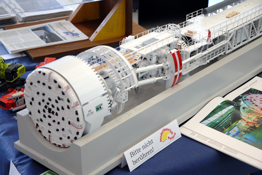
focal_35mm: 68
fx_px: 492
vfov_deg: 20.2
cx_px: 131
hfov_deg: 29.8
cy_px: 88
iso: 200
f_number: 4.8
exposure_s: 1/30
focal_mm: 45
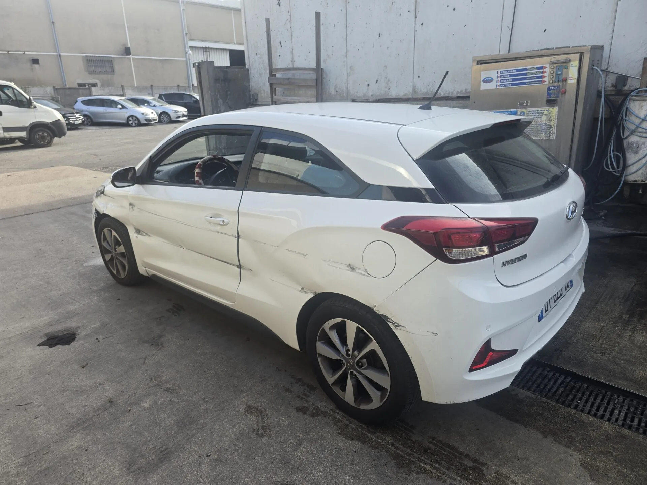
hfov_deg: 73.9
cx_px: 324
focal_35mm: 23
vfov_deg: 58.9
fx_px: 430
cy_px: 242
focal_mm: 6.3
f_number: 1.7
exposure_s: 1/180
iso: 12
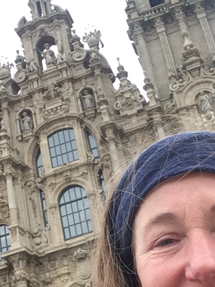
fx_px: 563
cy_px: 199
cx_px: 135
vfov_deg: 28.3
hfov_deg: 21.6
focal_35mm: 68
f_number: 2.4
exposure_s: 1/327
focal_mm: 2.15
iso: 50
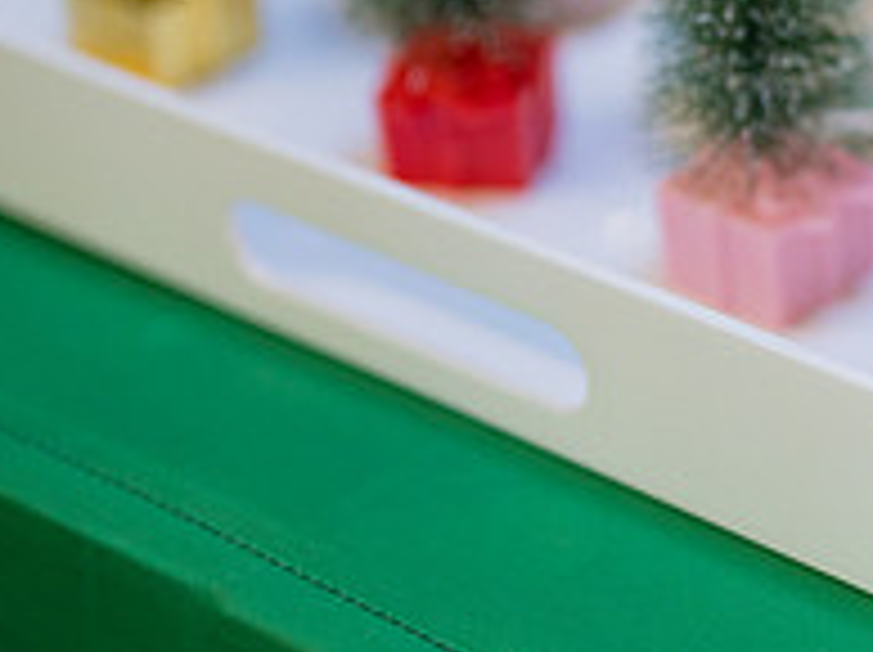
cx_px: 1022
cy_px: -65
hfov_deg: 13.4
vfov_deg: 10.2
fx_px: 3627
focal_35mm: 144
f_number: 1.2
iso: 800
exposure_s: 1/320
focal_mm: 50
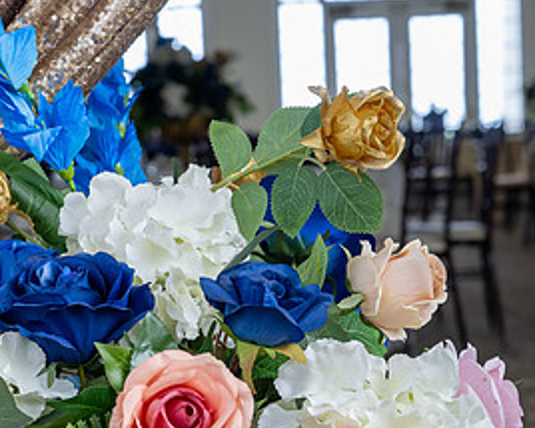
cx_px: 259
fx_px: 1725
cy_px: 392
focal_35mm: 109
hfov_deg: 17.6
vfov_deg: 14.0
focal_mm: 46
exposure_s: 1/80
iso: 560
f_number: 5.6
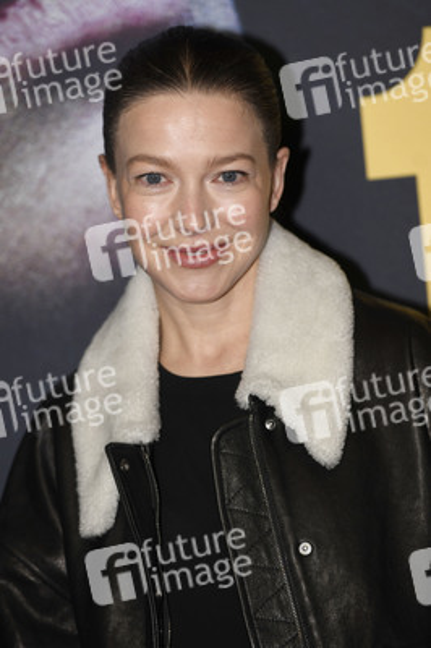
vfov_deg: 11.1
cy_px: 324
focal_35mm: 185
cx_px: 216
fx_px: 3328
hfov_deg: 7.4
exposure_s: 1/640
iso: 400
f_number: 4
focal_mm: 185
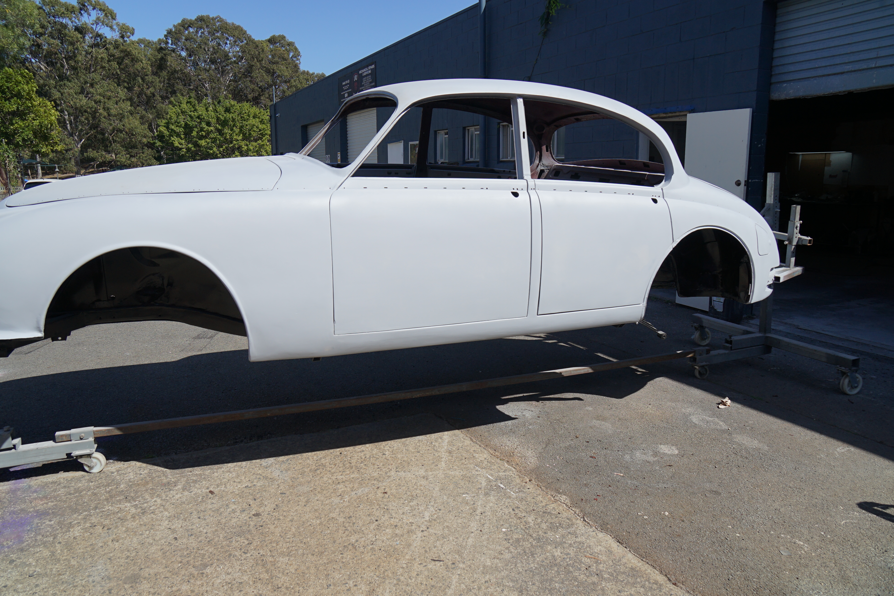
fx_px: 596
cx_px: 447
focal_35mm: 24
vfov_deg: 53.1
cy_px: 298
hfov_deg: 73.7
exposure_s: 1/400
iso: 100
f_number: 6.3
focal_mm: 16
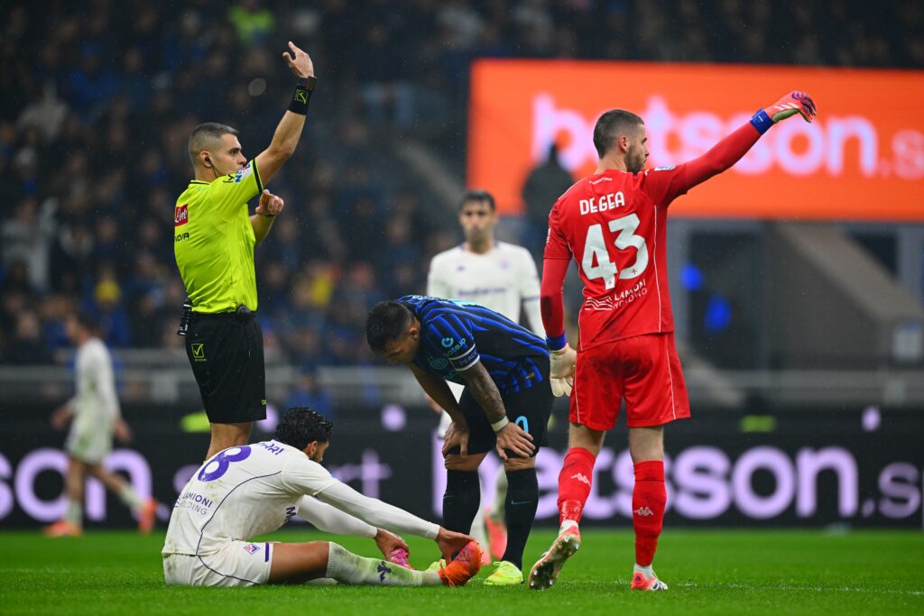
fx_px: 10267
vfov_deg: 3.4
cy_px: 308
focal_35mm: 400
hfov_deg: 5.2
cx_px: 462
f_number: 2.8
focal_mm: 400
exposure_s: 1/1600
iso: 2000
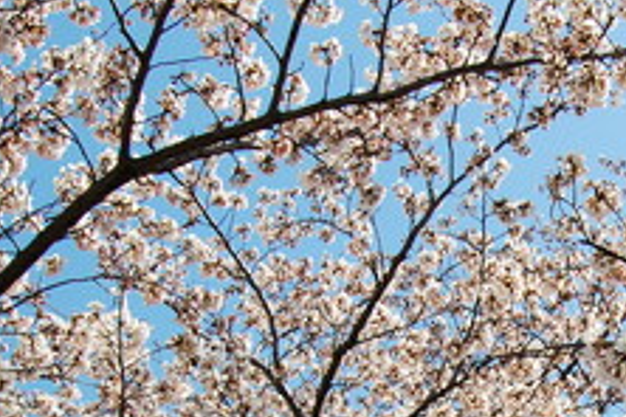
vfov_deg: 17.7
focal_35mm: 73
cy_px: 520
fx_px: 1269
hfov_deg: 26.6
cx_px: 584
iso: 200
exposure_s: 1/320
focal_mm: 18
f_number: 9
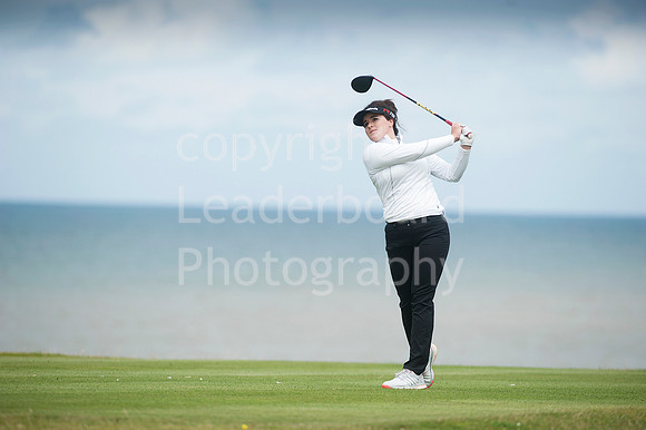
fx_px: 5380
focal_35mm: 300
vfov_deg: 4.6
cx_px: 323
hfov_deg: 6.9
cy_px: 215
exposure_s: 1/4000
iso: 400
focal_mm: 300
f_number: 5.6
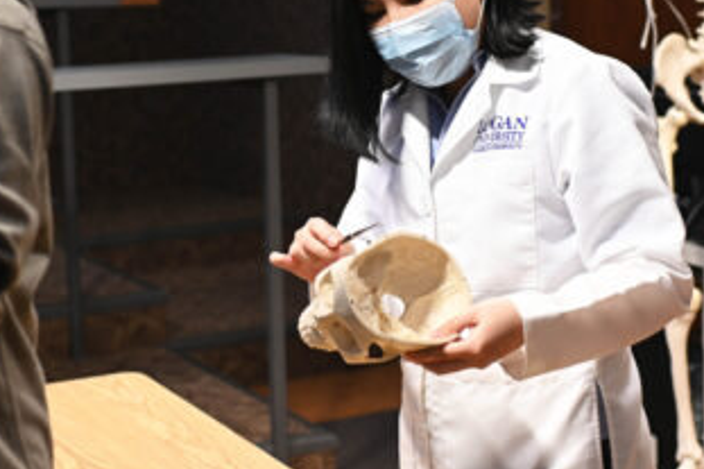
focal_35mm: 58
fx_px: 1134
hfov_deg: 34.5
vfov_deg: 23.2
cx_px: 332
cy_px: 139
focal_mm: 35
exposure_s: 1/250
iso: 800
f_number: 3.2
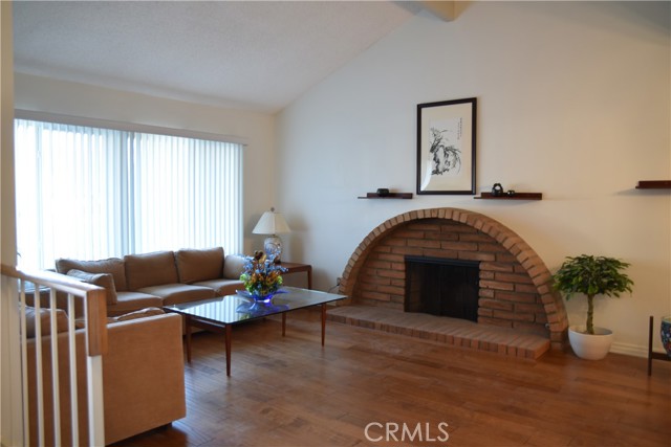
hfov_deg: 63.6
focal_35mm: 29
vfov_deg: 45.0
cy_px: 224
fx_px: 541
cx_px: 336
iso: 800
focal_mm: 29
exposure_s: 1/60
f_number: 2.8
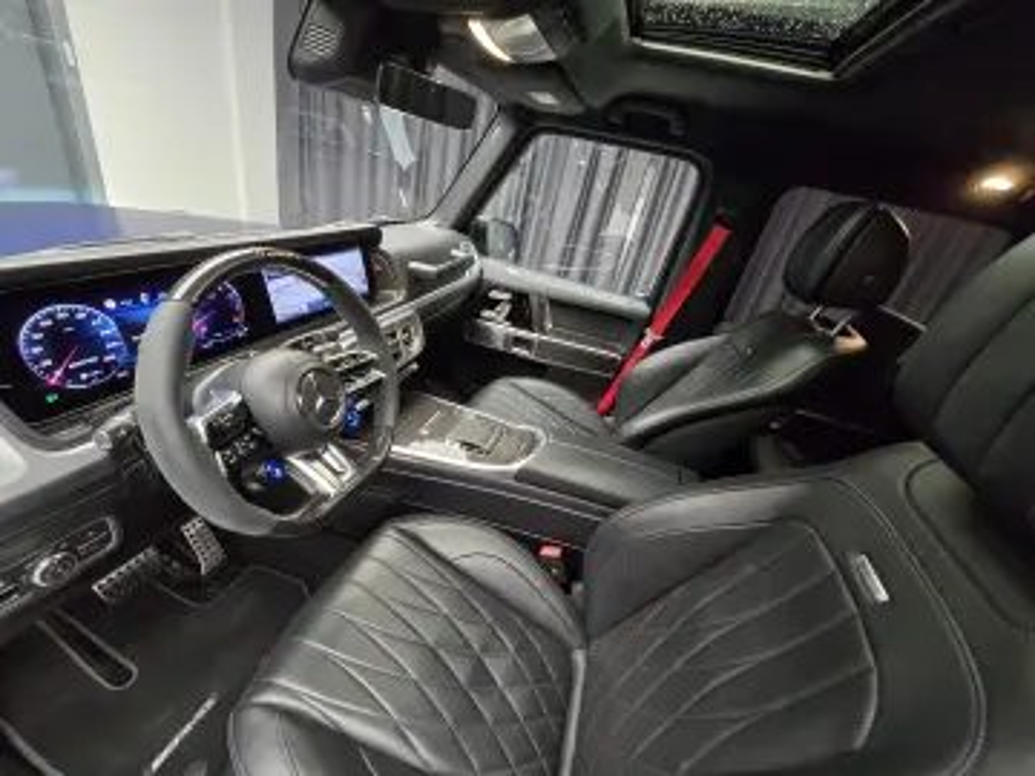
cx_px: 518
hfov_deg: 106.2
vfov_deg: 89.9
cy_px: 388
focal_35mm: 13
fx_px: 389
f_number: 2.2
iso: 640
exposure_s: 1/51
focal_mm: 2.2
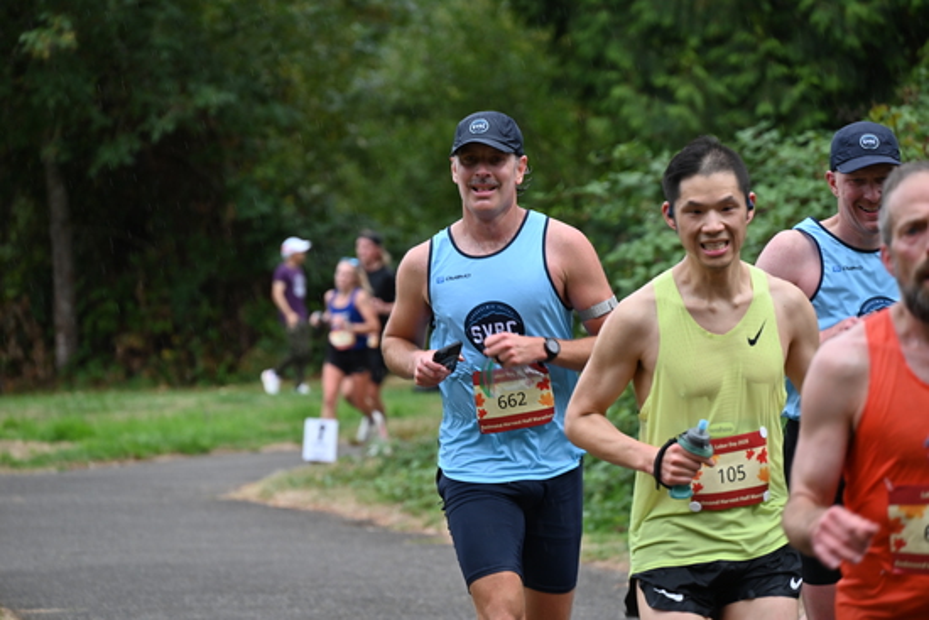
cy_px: 310
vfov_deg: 6.9
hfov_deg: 10.3
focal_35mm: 200
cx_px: 464
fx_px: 5162
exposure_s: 1/250
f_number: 6.3
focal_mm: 200
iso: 560
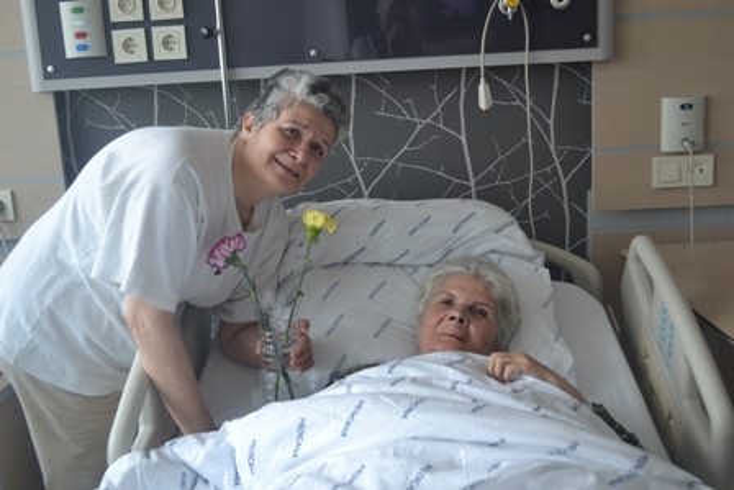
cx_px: 367
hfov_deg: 46.4
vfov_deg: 31.9
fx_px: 857
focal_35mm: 42
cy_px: 245
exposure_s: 1/50
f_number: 4.5
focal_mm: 28
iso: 400
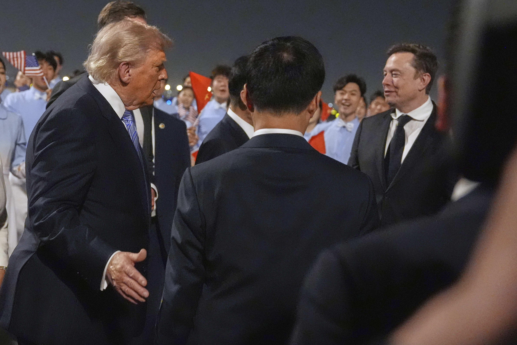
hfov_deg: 48.5
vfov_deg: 33.4
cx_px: 258
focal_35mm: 40
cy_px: 172
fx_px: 574
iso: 10000
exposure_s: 1/250
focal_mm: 40
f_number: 2.8
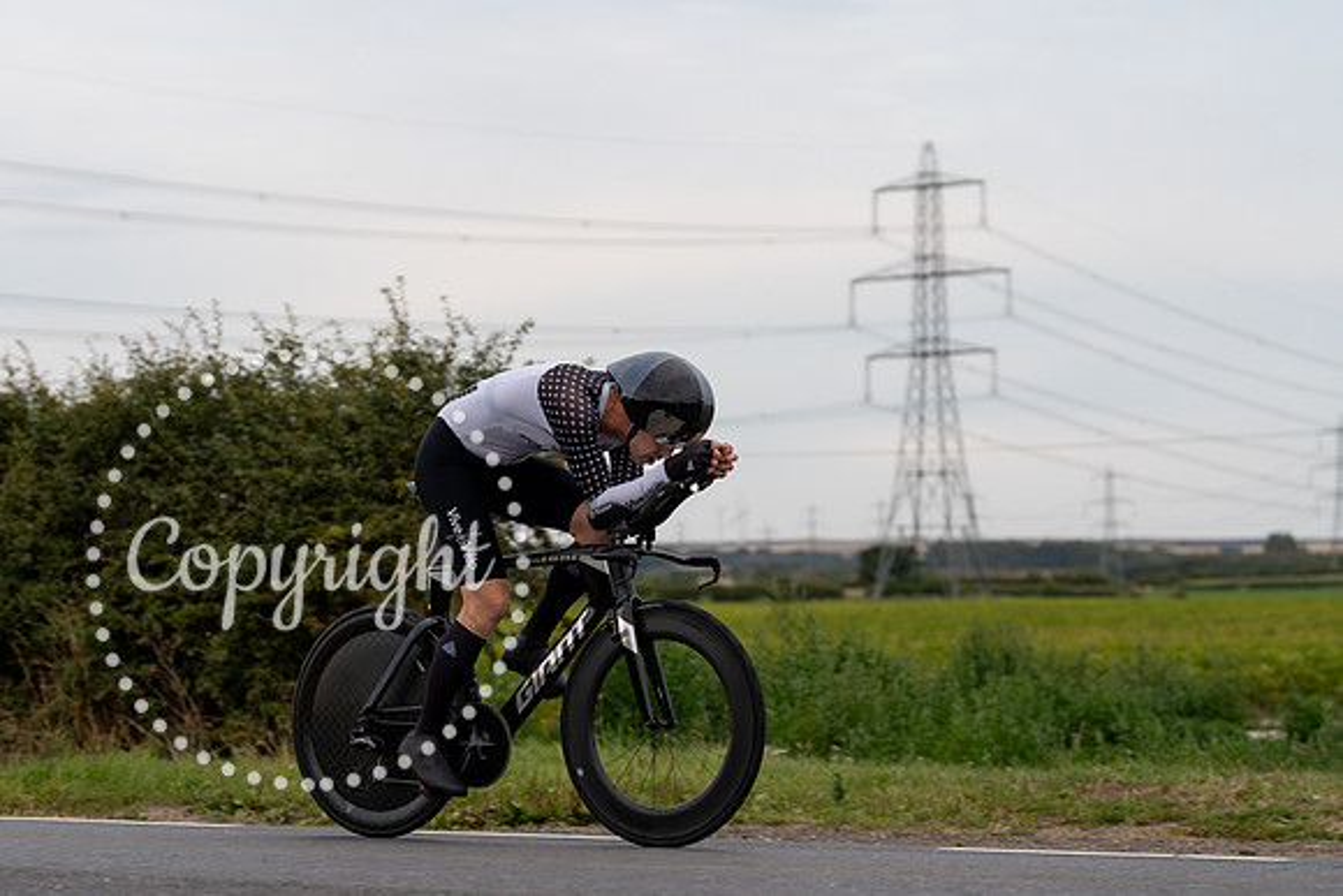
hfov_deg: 22.2
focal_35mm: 92
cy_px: 508
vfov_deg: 14.9
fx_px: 3424
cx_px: 582
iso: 1600
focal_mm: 81
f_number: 3.5
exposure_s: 1/800
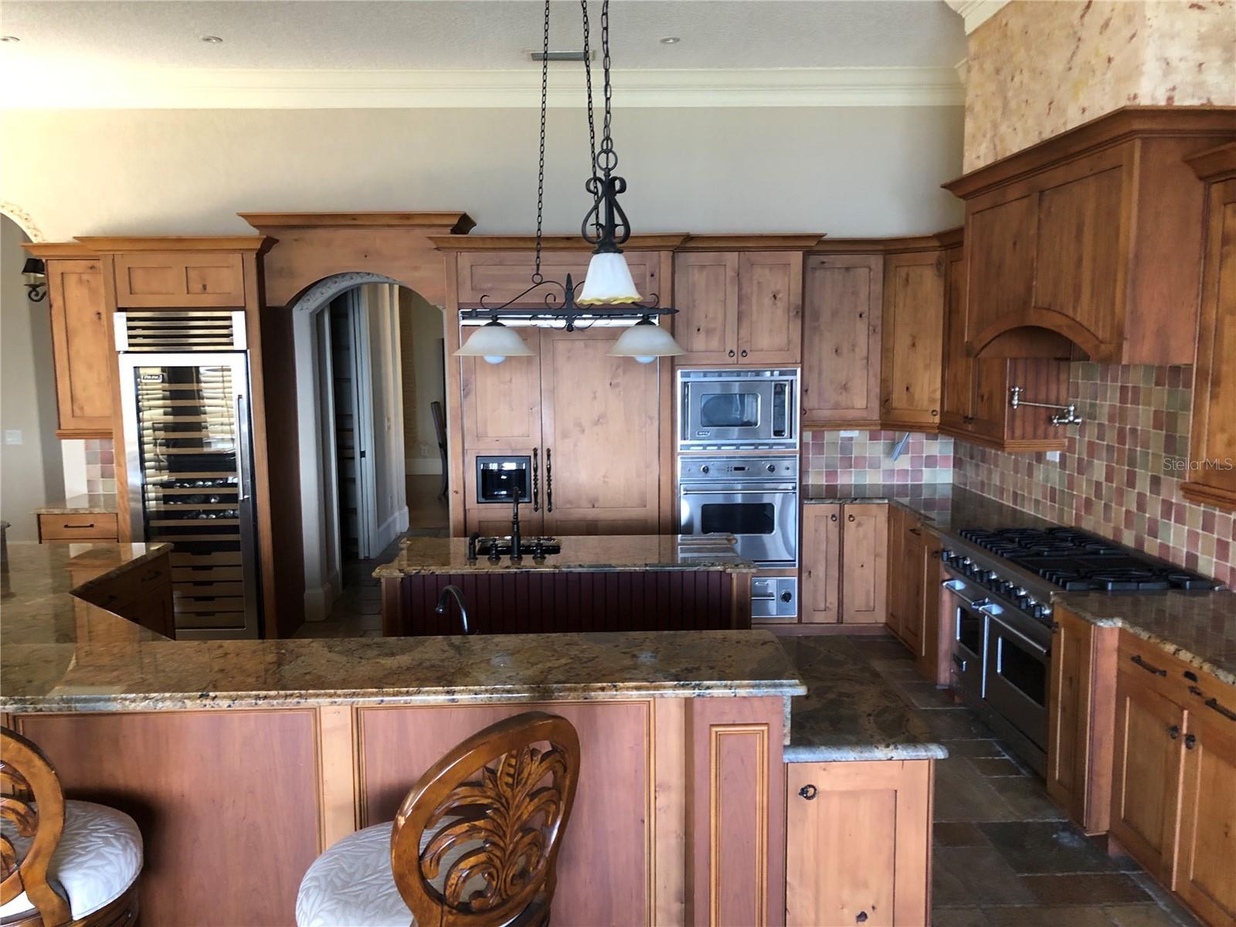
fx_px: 1000
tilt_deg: -10.4
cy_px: 464
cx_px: 618
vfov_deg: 49.7
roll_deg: +0.3
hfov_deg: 63.4
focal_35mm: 28
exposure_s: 1/15
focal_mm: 3.99
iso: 64
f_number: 1.8
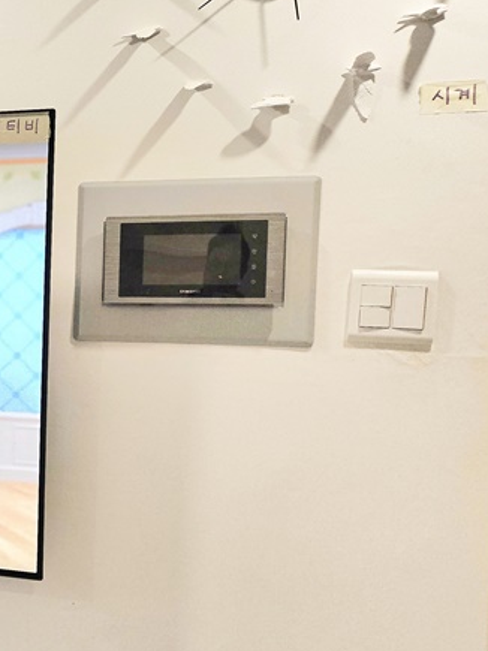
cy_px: 337
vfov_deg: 36.2
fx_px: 997
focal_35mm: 53
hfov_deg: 23.0
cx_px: -216
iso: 200
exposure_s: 1/182
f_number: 1.8
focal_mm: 5
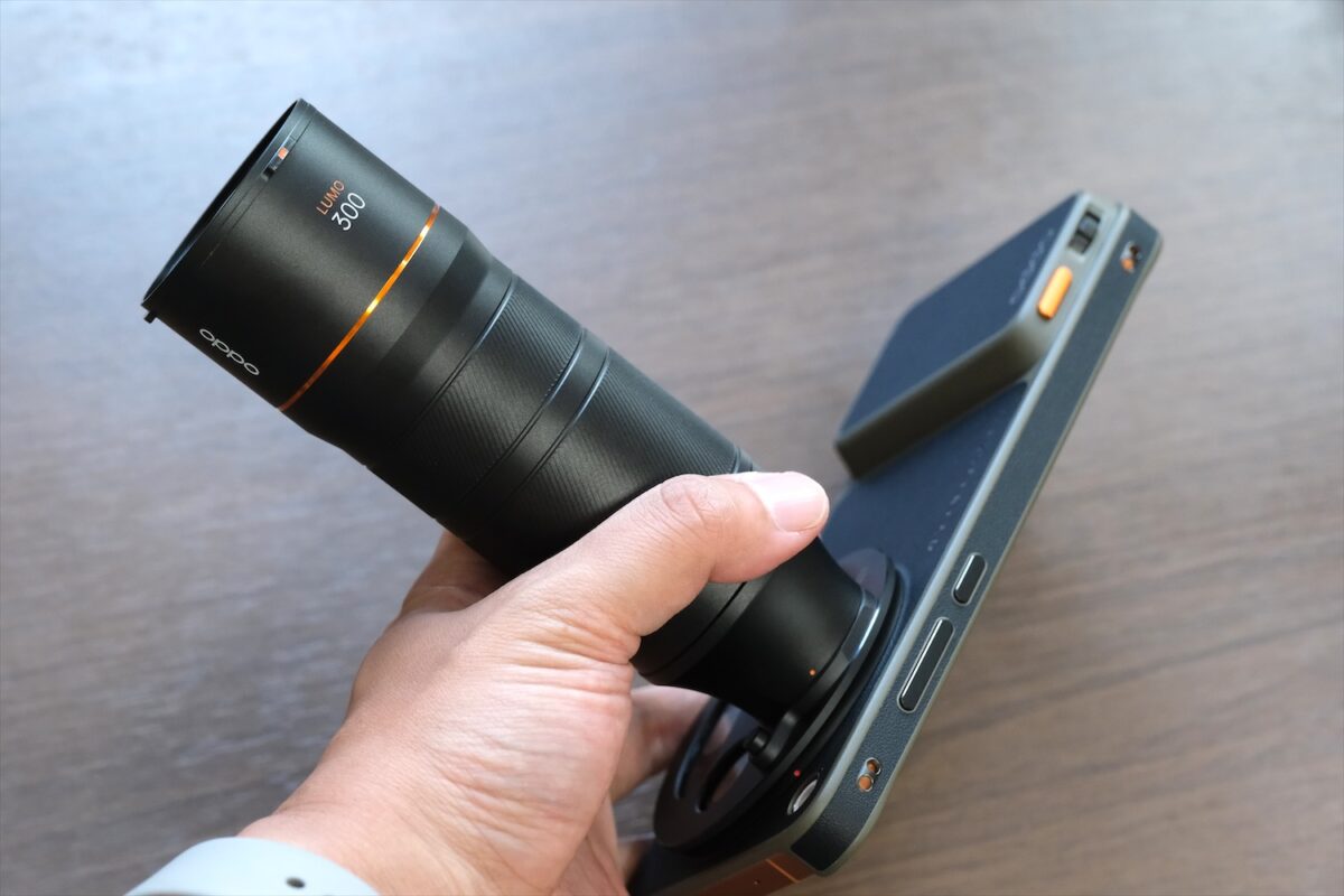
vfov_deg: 16.5
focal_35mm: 83
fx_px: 3098
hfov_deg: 24.5
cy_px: 448
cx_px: 672
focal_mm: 55
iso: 3200
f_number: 5.6
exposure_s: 1/105
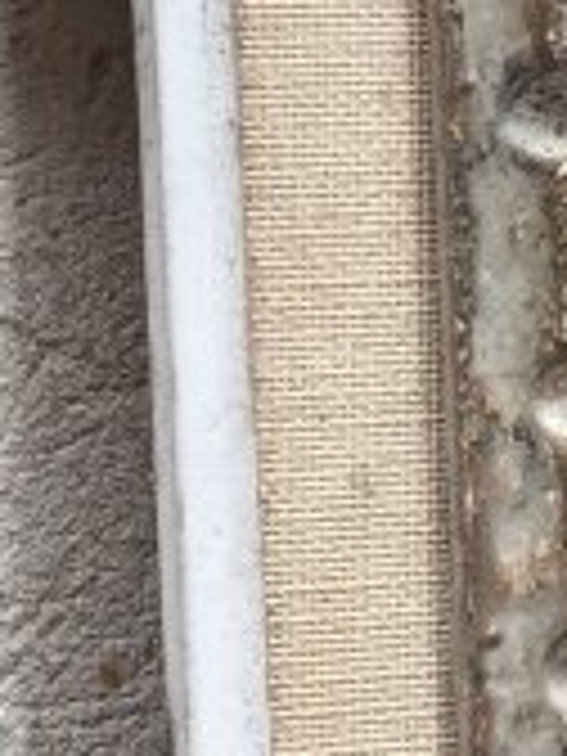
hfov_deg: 7.1
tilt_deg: +2.7
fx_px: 4521
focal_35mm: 207
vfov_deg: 9.5
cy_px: 32
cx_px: 0
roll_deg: -0.1
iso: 32
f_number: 2.2
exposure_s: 1/50
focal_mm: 4.15
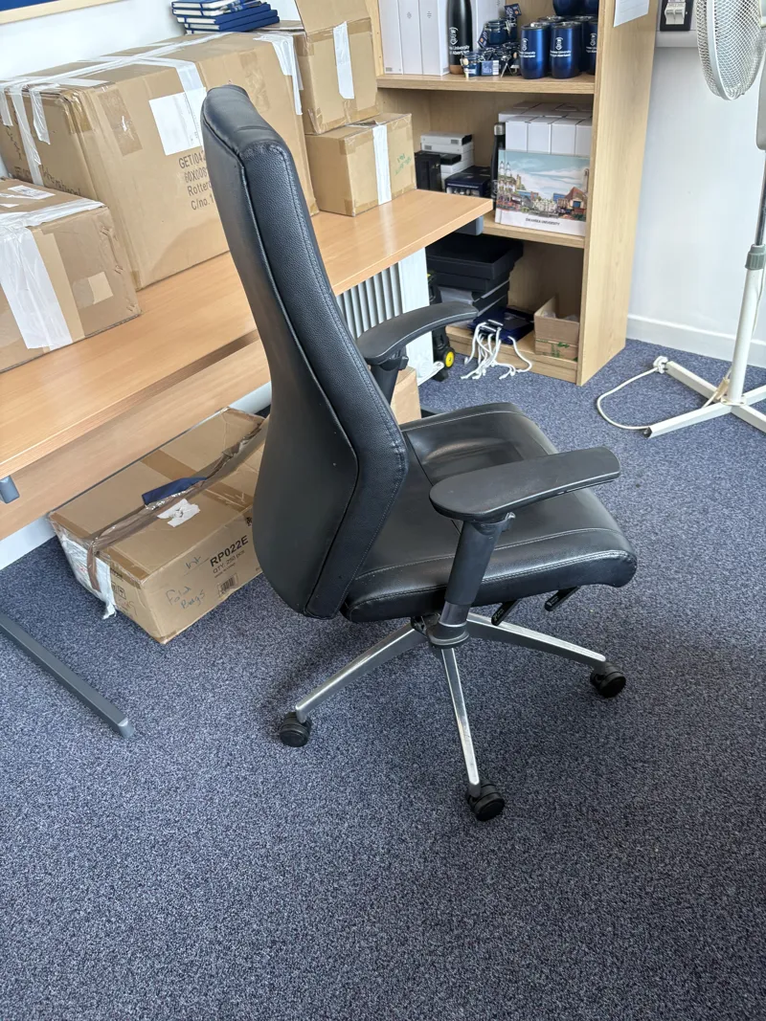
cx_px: 383
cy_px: 510
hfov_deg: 53.1
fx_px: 767
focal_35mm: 26
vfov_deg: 67.3
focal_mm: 5.96
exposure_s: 1/50
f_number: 1.6
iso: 100
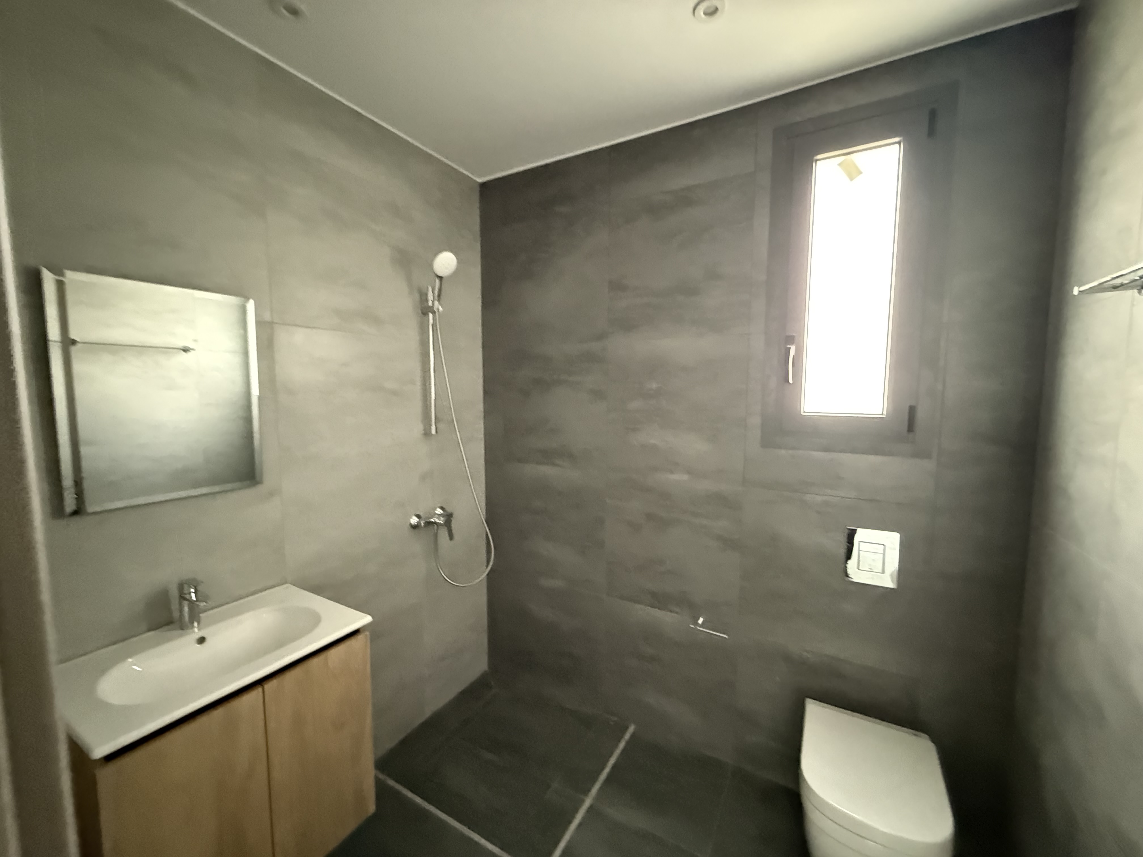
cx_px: 572
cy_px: 428
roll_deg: -0.1
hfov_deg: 102.1
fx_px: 462
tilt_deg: -3.5
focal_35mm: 14
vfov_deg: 85.7
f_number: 2.2
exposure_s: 1/41
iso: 1250
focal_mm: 2.22
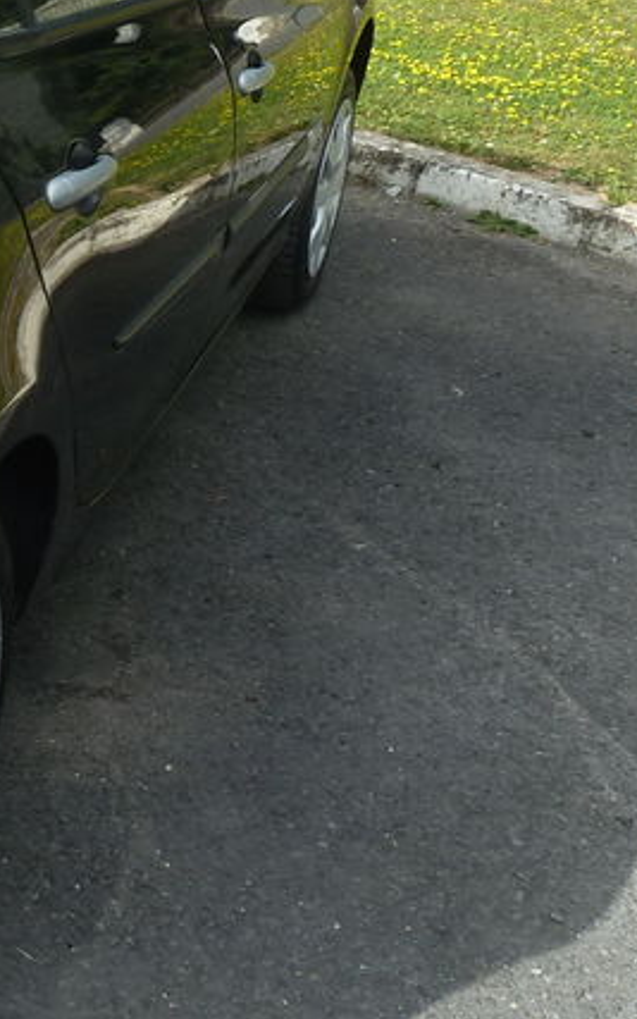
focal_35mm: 62
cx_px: -394
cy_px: 370
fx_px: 1722
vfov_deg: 32.8
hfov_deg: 18.0
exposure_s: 1/200
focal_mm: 4.1
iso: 80
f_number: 4
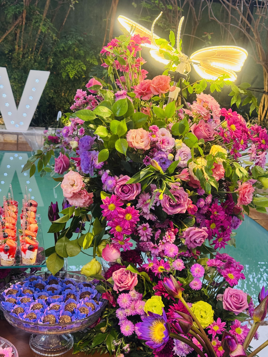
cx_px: 134
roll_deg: -4.8
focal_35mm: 48
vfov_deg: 39.7
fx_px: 495
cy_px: 178
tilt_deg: -15.8
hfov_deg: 30.3
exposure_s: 1/60
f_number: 1.78
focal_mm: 6.76
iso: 100
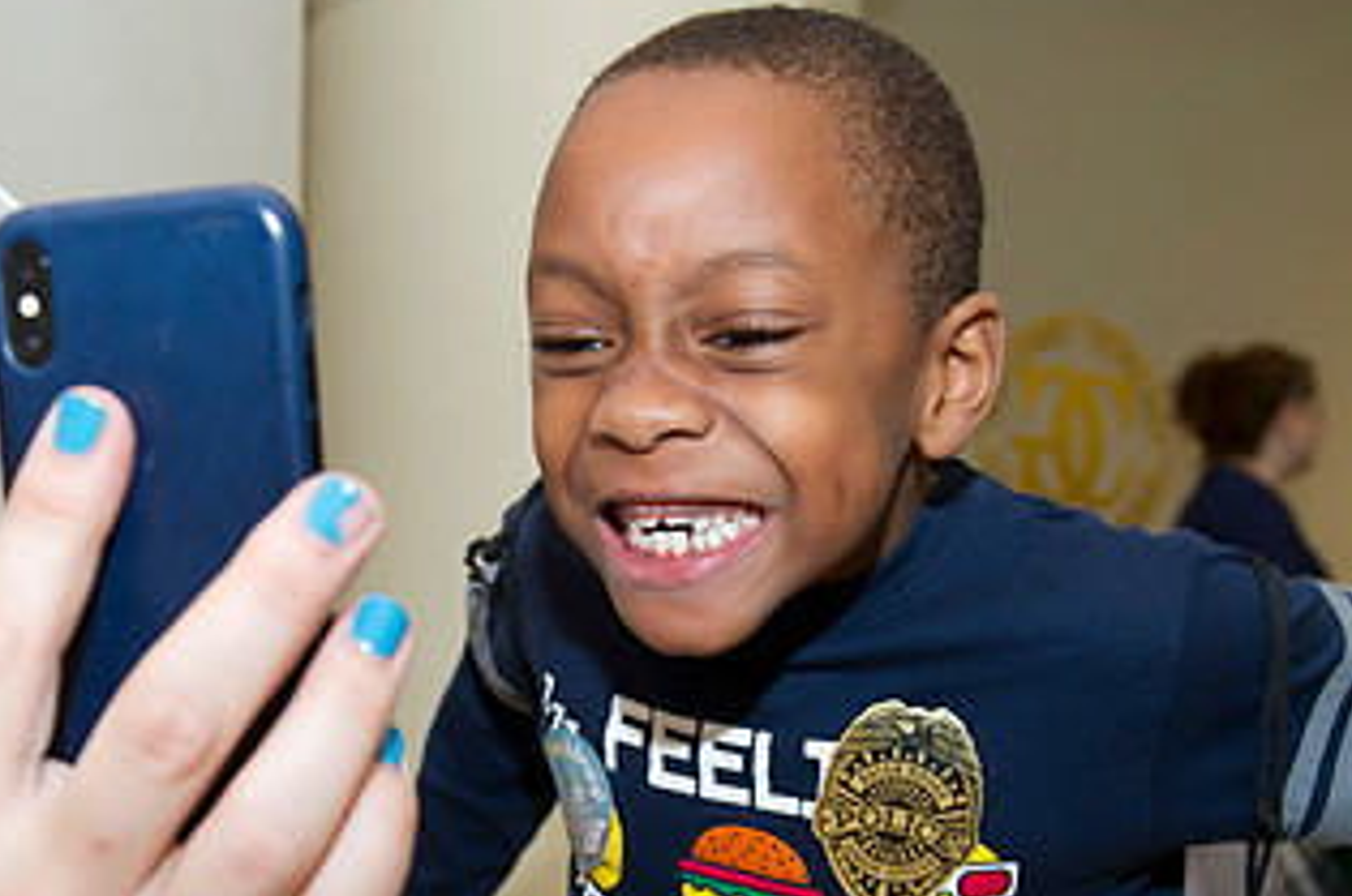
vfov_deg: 22.6
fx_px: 2212
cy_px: 733
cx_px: 541
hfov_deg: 33.9
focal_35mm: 59
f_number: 5.6
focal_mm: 32
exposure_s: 1/200
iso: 1250
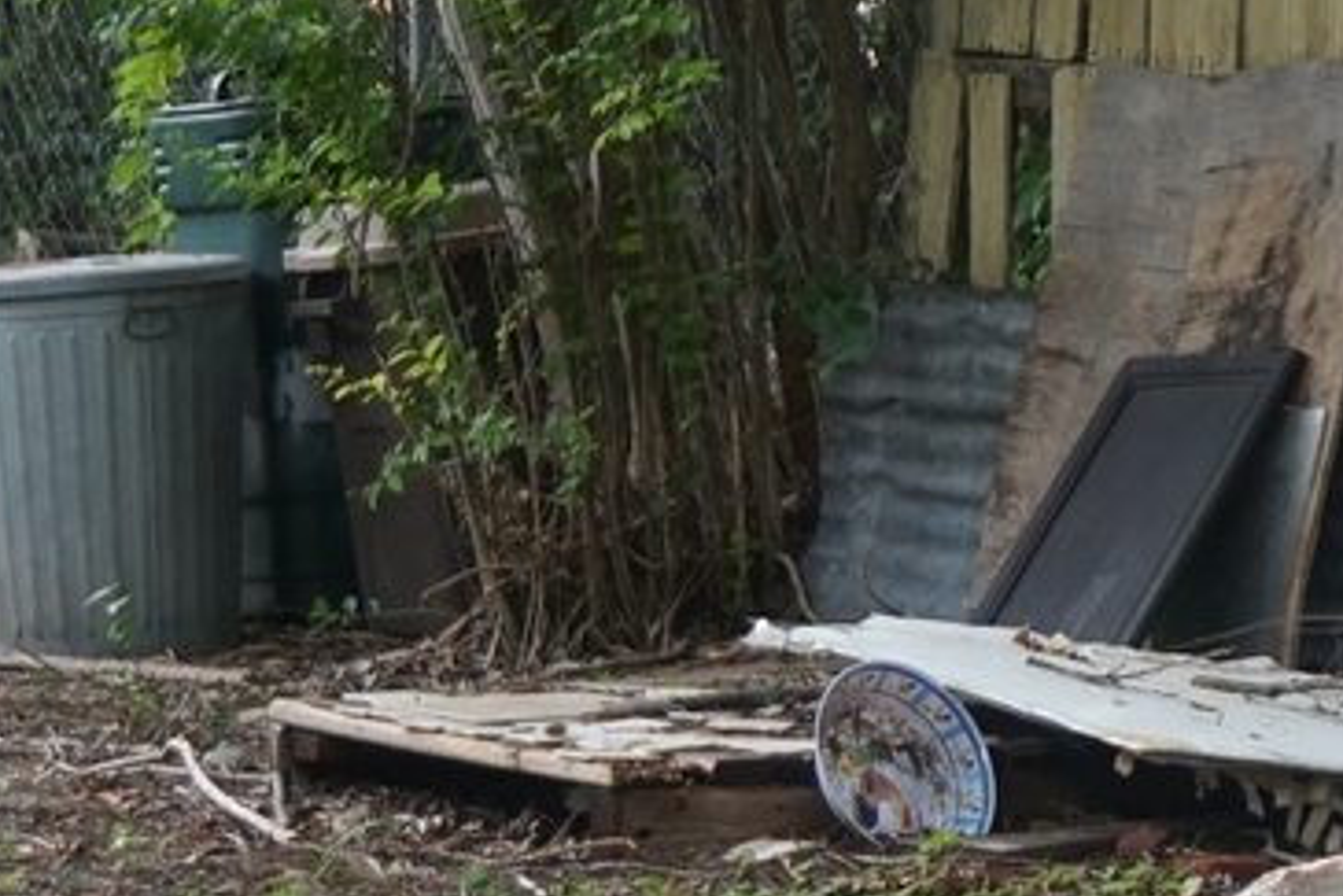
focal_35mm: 220
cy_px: -173
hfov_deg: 9.0
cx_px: 2295
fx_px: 8218
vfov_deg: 6.2
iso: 500
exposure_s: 1/160
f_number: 5
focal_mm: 33
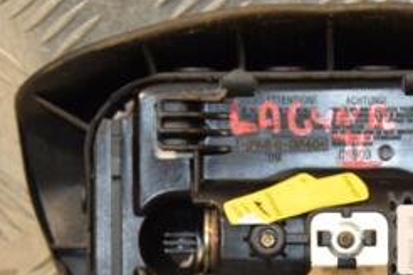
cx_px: 299
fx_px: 2432
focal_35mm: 212
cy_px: 221
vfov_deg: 6.5
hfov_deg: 9.7
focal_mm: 58
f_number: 5
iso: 800
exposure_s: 1/125
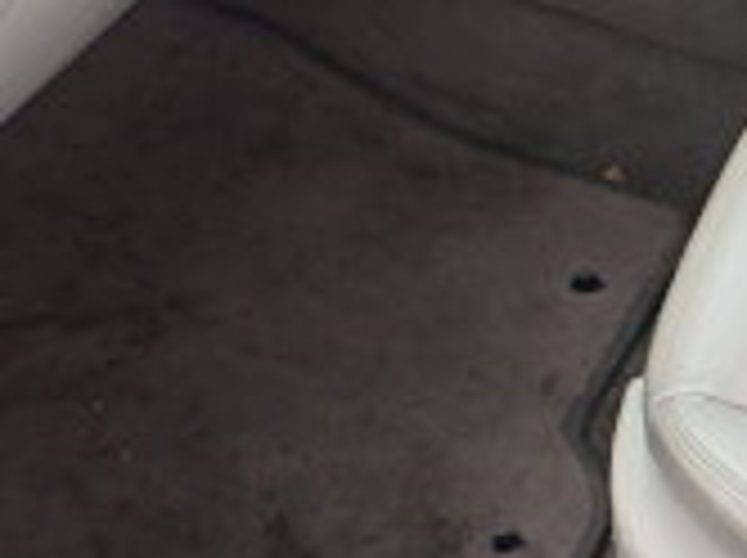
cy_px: -180
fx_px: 1745
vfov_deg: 17.0
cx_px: 828
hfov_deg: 22.7
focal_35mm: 81
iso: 125
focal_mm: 3.7
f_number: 3.5
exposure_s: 1/160
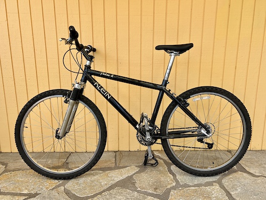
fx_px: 200
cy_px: 100
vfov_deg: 53.1
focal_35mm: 26
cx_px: 133
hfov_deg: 67.3
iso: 50
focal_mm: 5.7
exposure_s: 1/601
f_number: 1.5
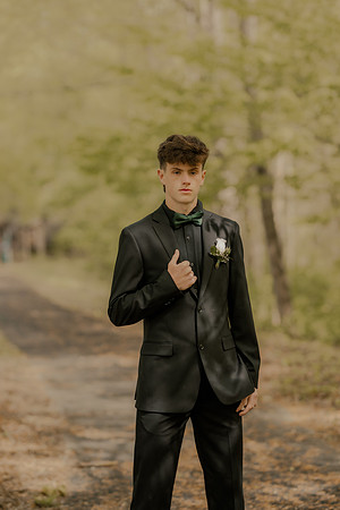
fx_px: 1204
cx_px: 170
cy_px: 255
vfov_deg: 23.9
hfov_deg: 16.1
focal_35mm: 85
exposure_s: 1/320
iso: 100
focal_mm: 85
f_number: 2
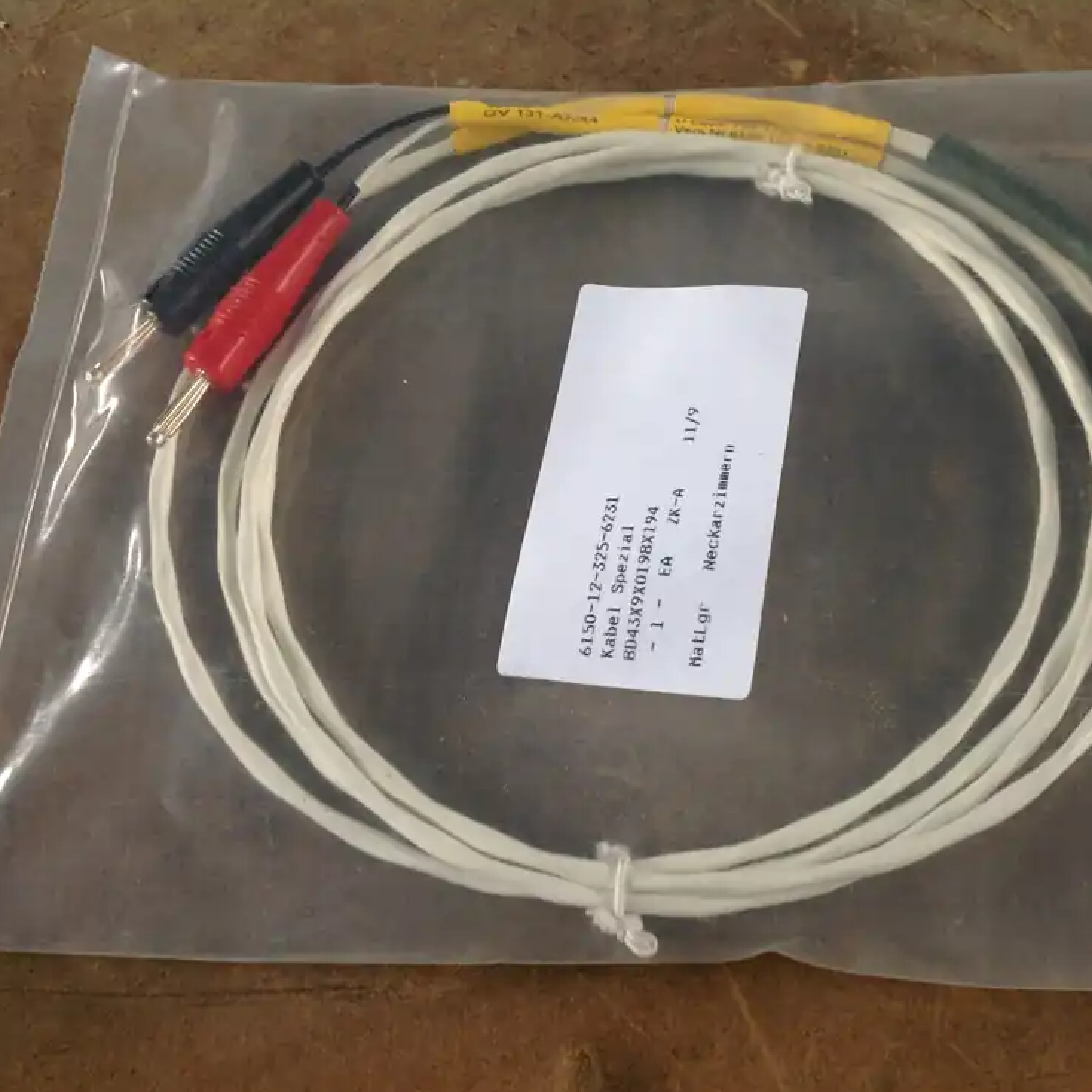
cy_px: 548
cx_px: 646
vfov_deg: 40.0
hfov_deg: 39.9
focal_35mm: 42
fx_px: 1499
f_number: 2.4
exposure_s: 1/30
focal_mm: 4.28
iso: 64
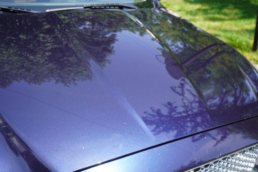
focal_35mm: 33
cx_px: 129
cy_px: 86
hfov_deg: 57.2
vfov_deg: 40.0
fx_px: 236
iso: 100
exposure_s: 1/160
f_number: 5
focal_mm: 33
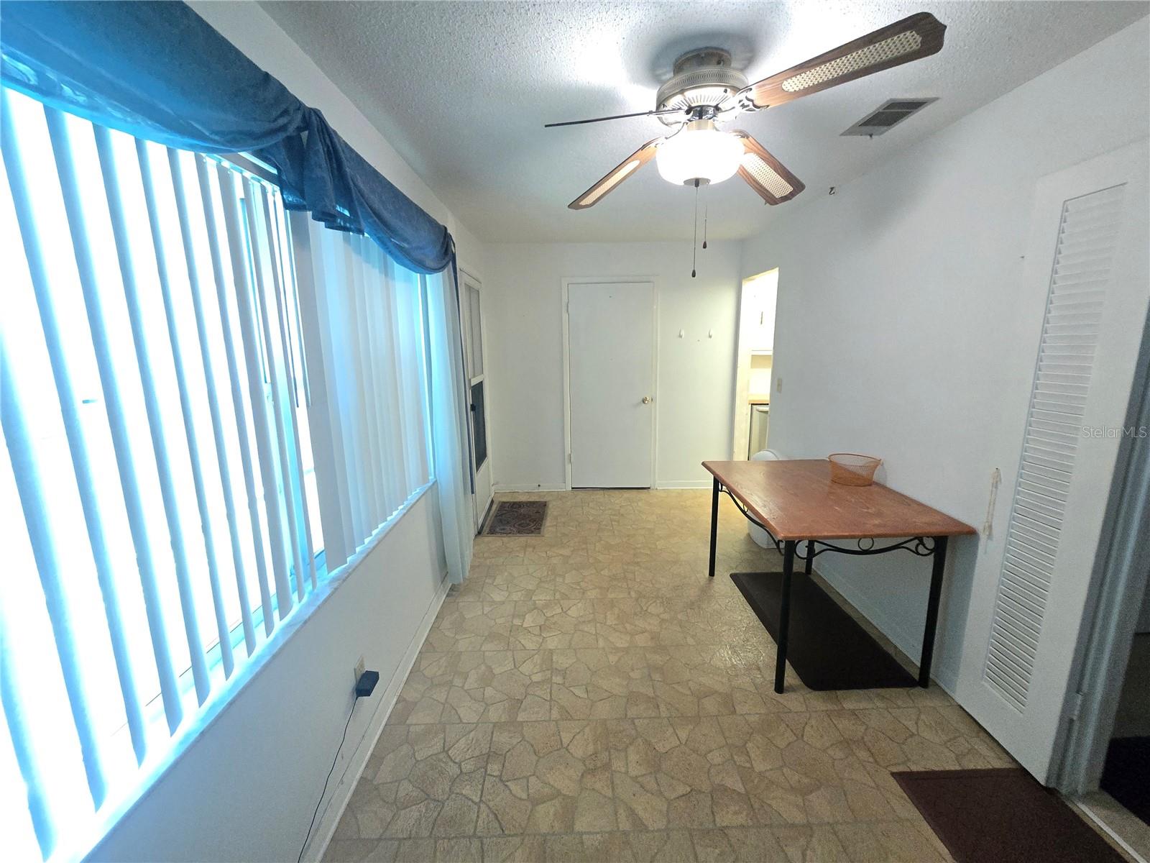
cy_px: 432
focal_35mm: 13
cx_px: 575
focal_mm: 2.2
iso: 800
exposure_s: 1/60
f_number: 2.2
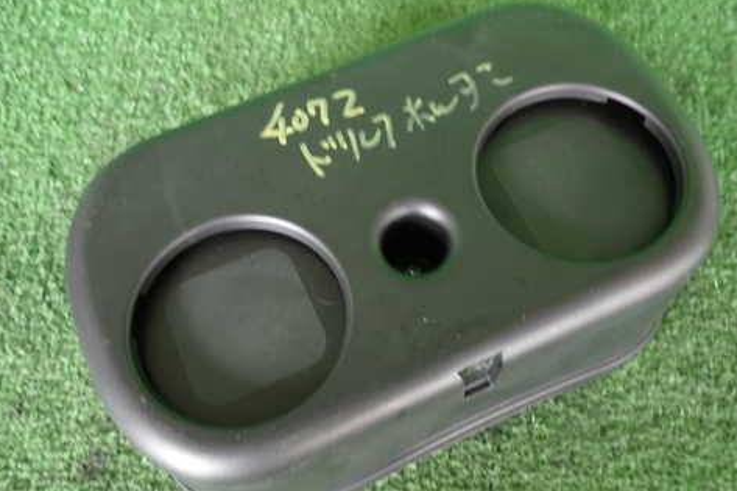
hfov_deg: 57.2
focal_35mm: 33
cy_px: 270
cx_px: 382
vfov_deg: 39.9
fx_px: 675
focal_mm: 4.5
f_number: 2
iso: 200
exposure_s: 1/40
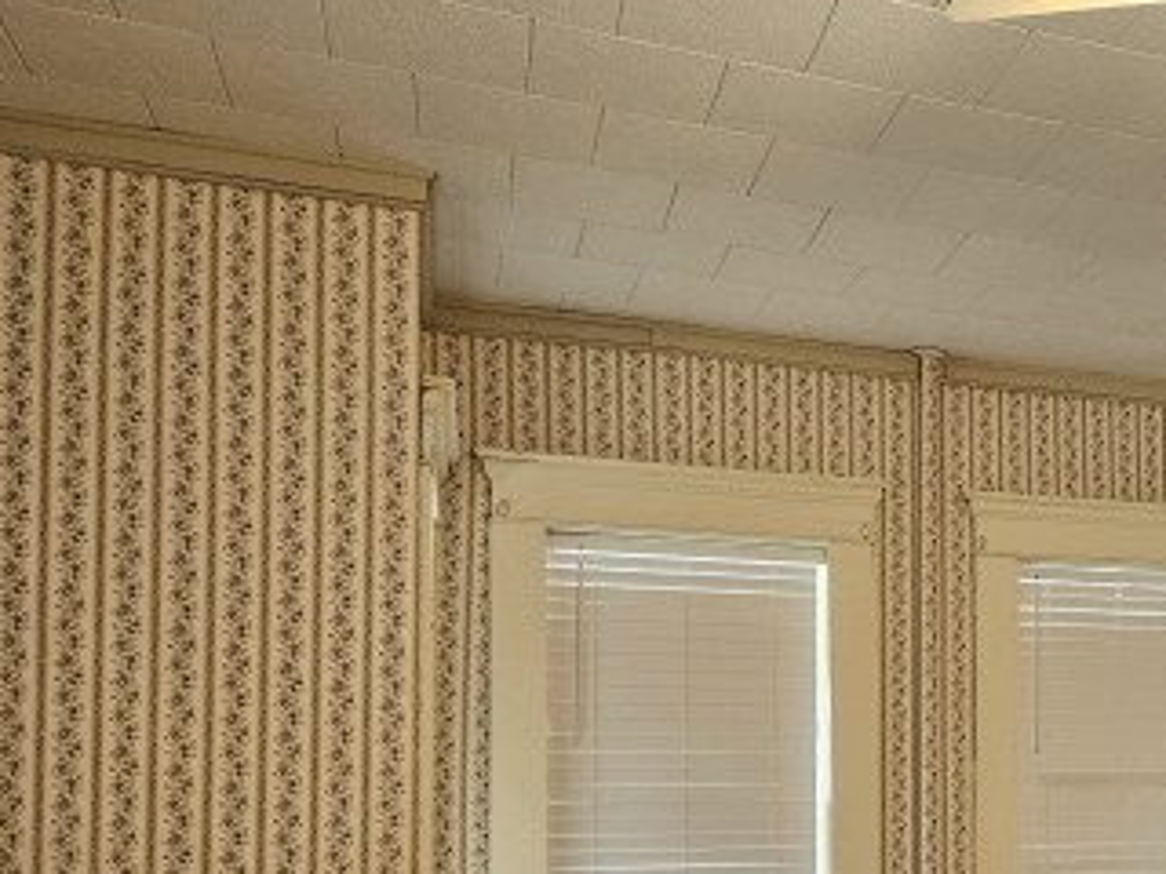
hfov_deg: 36.0
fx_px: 1617
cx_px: 1153
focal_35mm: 48
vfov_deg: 29.2
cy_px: 761
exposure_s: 1/120
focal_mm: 5.4
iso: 500
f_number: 1.8
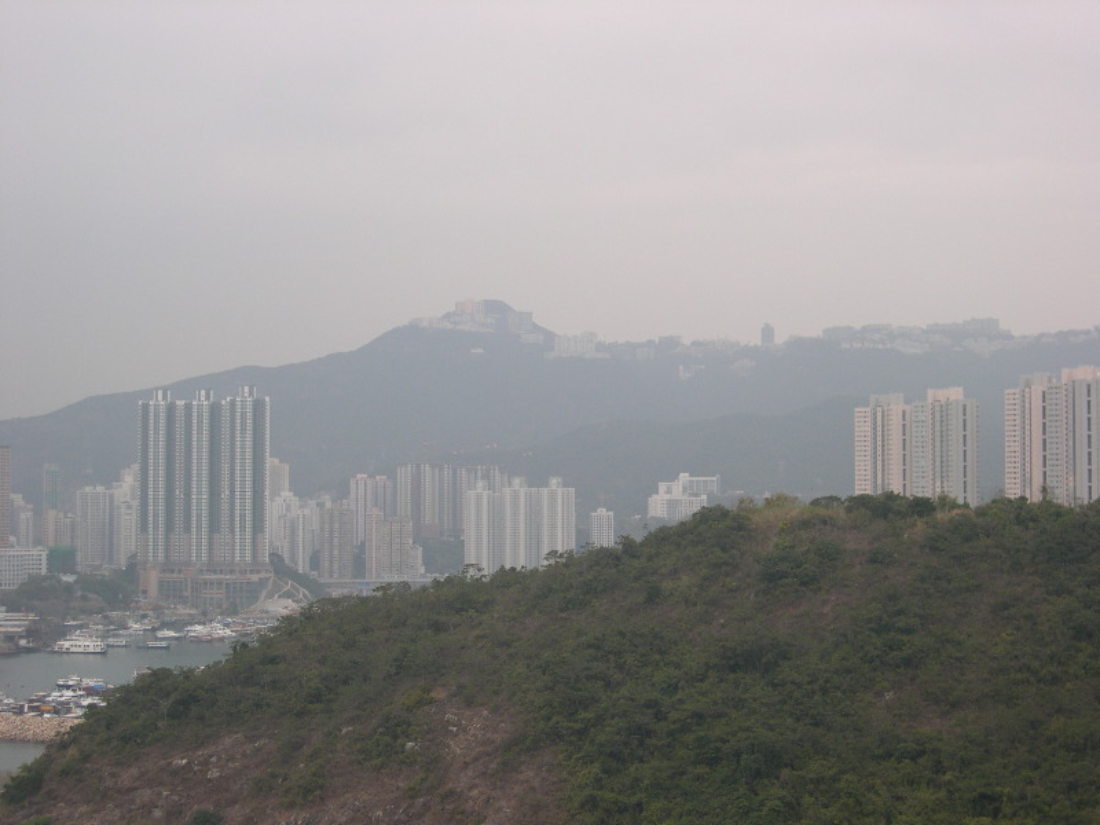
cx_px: 550
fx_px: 1811
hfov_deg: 33.8
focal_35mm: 57
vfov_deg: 25.7
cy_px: 412
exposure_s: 1/192
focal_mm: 12.2
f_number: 3.4
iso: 100
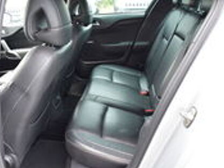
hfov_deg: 55.3
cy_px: 85
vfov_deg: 42.9
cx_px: 107
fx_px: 213
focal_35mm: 33
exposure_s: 1/60
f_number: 4
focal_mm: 20
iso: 720
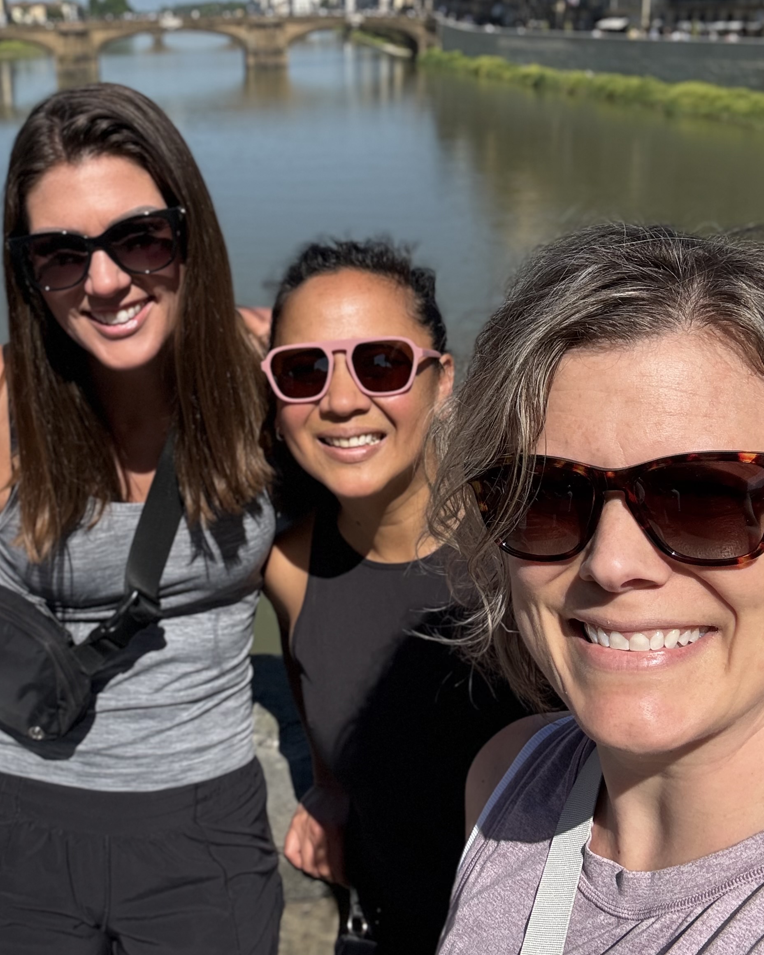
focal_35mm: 39
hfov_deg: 37.8
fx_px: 1102
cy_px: 322
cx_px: 247
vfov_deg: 46.2
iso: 25
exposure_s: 1/1634
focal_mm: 2.69
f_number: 1.9
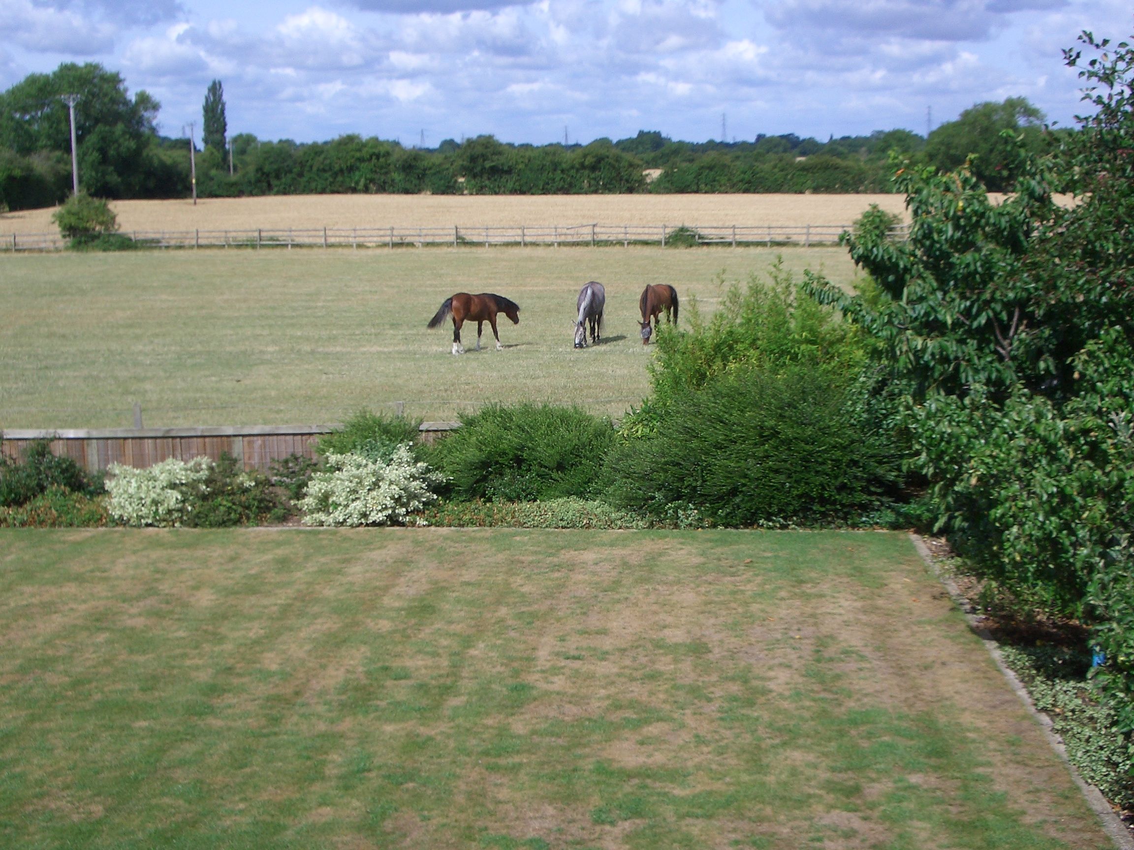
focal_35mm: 49
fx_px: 1605
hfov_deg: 38.9
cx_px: 567
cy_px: 425
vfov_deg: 29.7
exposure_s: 1/400
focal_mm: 8.2
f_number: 5
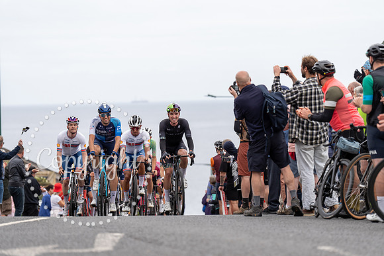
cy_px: 128
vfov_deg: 8.2
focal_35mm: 167
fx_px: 1782
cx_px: 192
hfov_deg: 12.3
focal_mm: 167
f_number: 3.5
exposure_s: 1/1000
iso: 320
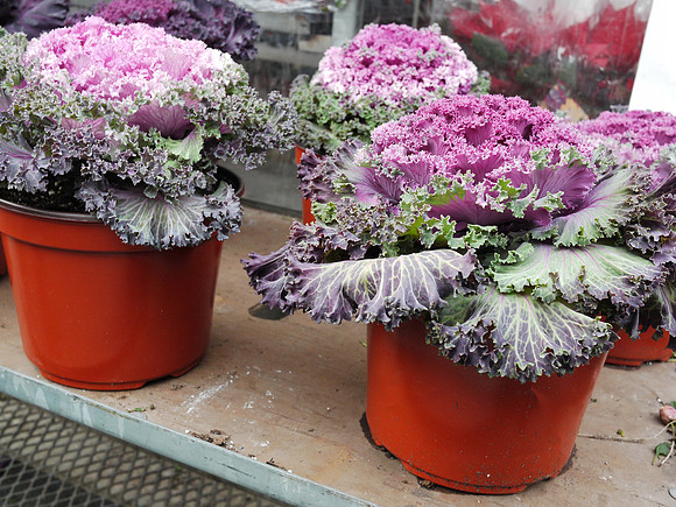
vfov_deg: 36.0
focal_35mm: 40
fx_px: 781
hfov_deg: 46.8
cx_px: 338
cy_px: 254
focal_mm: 20
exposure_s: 1/30
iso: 400
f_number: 5.6
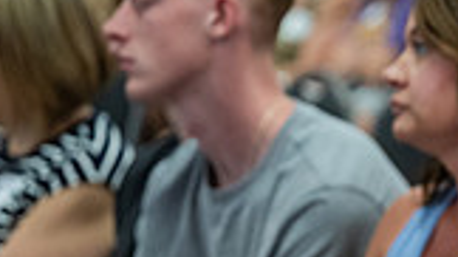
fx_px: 3824
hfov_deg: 6.7
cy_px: 210
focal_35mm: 315
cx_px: 710
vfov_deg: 3.9
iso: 1600
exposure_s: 1/160
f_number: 2.8
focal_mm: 84
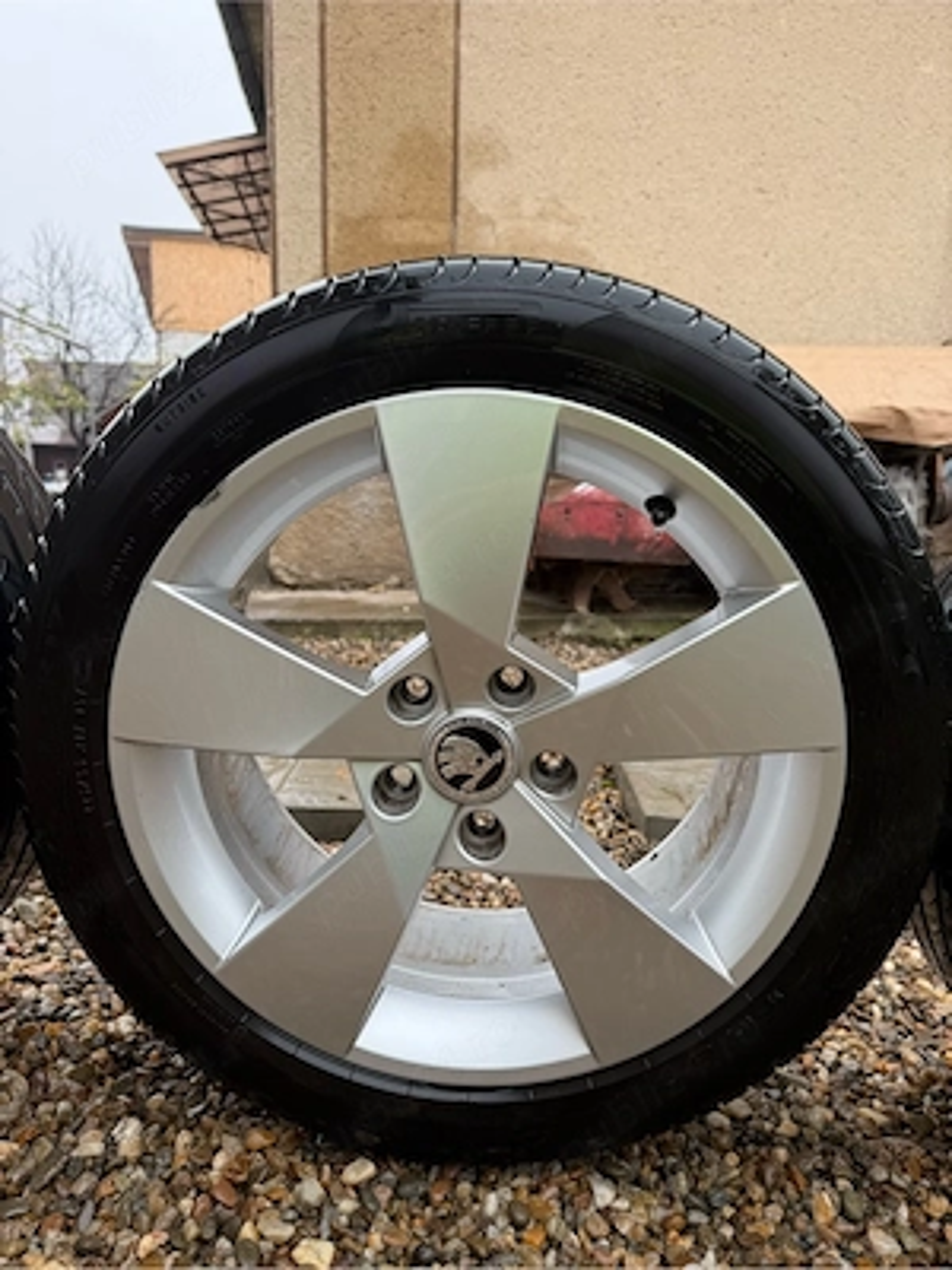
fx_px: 880
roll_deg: -0.3
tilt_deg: -9.0
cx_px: 476
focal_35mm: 24
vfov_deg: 71.6
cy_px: 635
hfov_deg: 56.8
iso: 80
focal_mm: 6.76
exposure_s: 1/180
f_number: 1.78
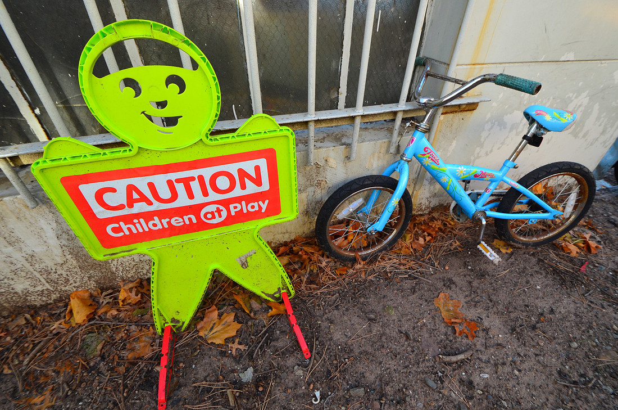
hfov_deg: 100.5
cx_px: 309
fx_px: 257
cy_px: 205
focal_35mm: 15
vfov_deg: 77.1
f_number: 6.3
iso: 640
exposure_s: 1/160
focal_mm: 10
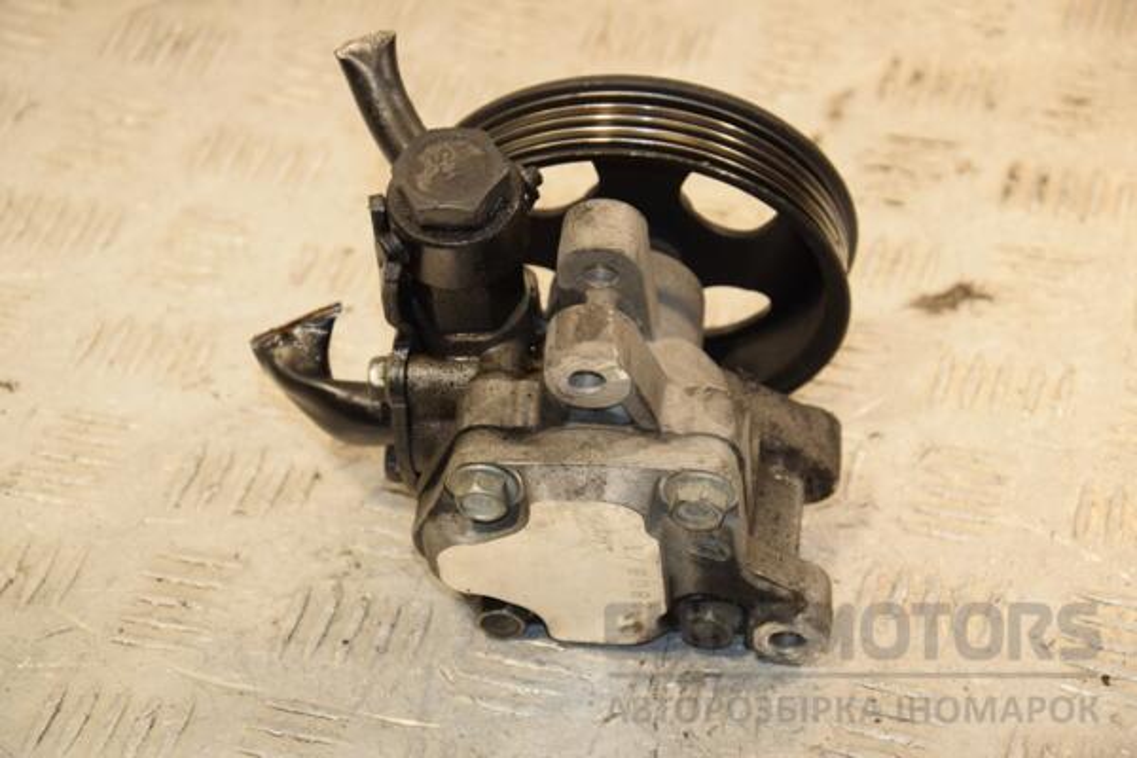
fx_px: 4027
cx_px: 568
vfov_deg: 10.8
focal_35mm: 128
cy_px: 379
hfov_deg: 16.1
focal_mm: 85
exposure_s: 1/200
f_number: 7.1
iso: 800
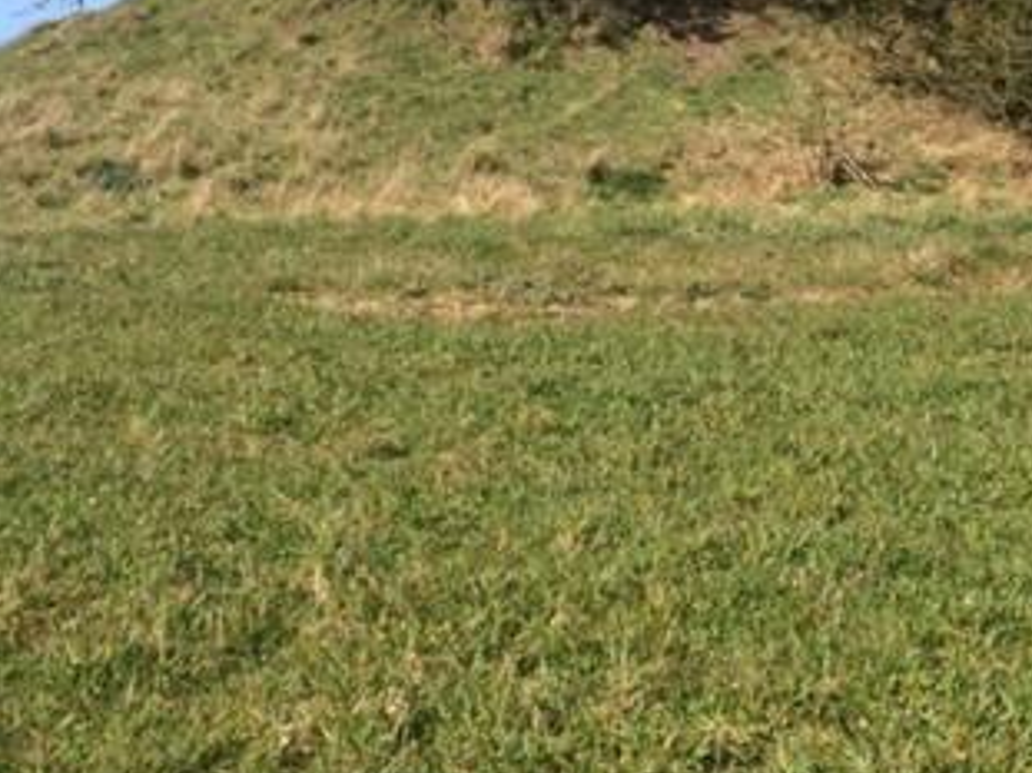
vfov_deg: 17.5
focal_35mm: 82
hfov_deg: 23.4
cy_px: -36
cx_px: 876
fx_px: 2444
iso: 40
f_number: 2.2
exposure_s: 1/1414
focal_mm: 4.12
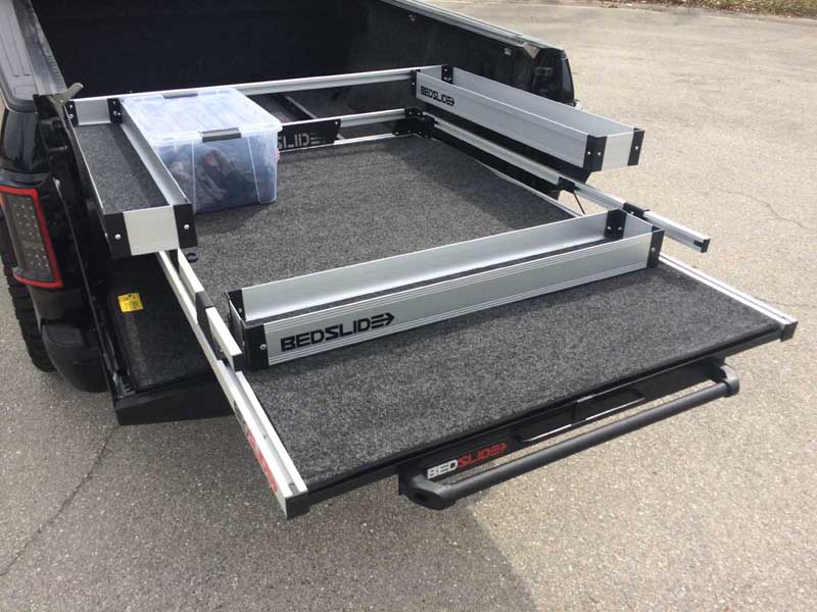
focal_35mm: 29
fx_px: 684
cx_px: 408
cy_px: 306
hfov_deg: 61.7
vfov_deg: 48.2
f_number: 2.2
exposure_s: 1/1109
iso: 32
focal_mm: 4.15
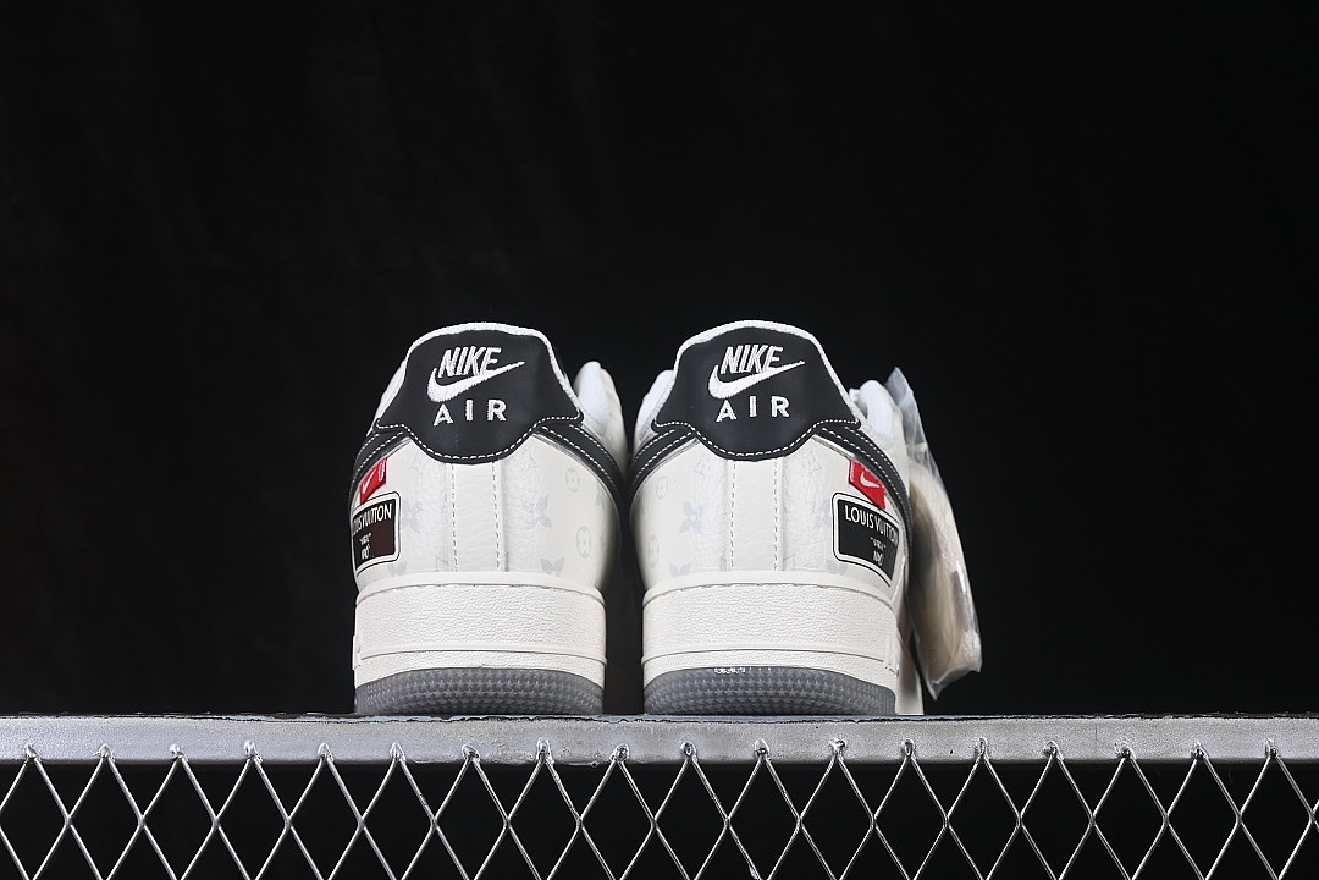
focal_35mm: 75
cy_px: 440
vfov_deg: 18.2
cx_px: 660
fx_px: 2748
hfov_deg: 27.0
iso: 160
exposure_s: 1/80
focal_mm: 50
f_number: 8
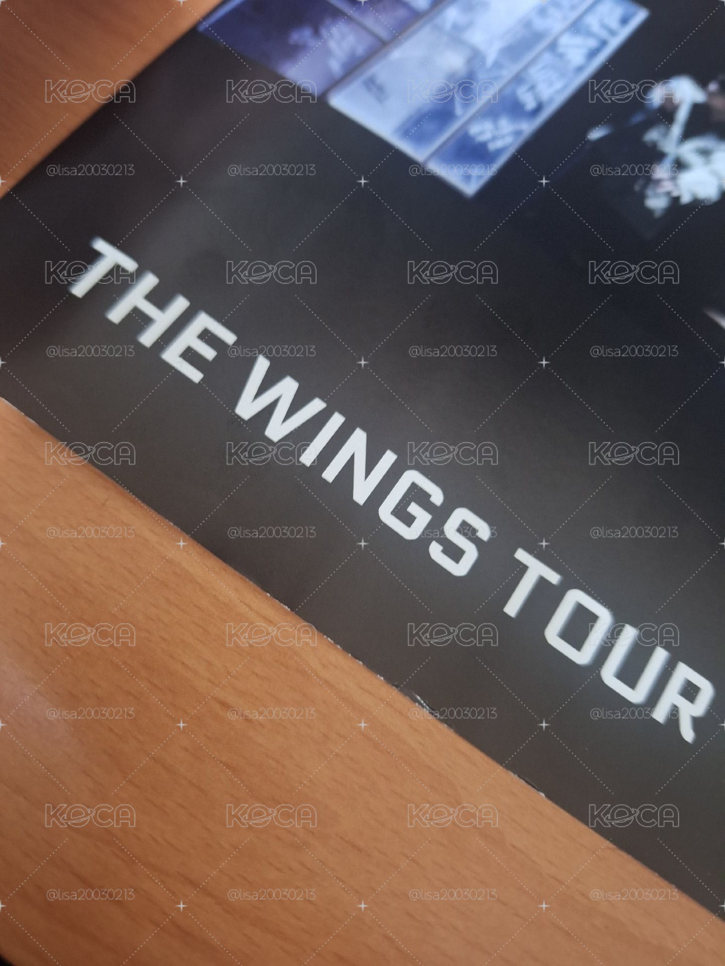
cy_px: 483
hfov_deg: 58.9
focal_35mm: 23
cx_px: 362
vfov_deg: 73.9
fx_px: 642
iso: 500
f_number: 1.8
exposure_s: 1/20
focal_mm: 5.54
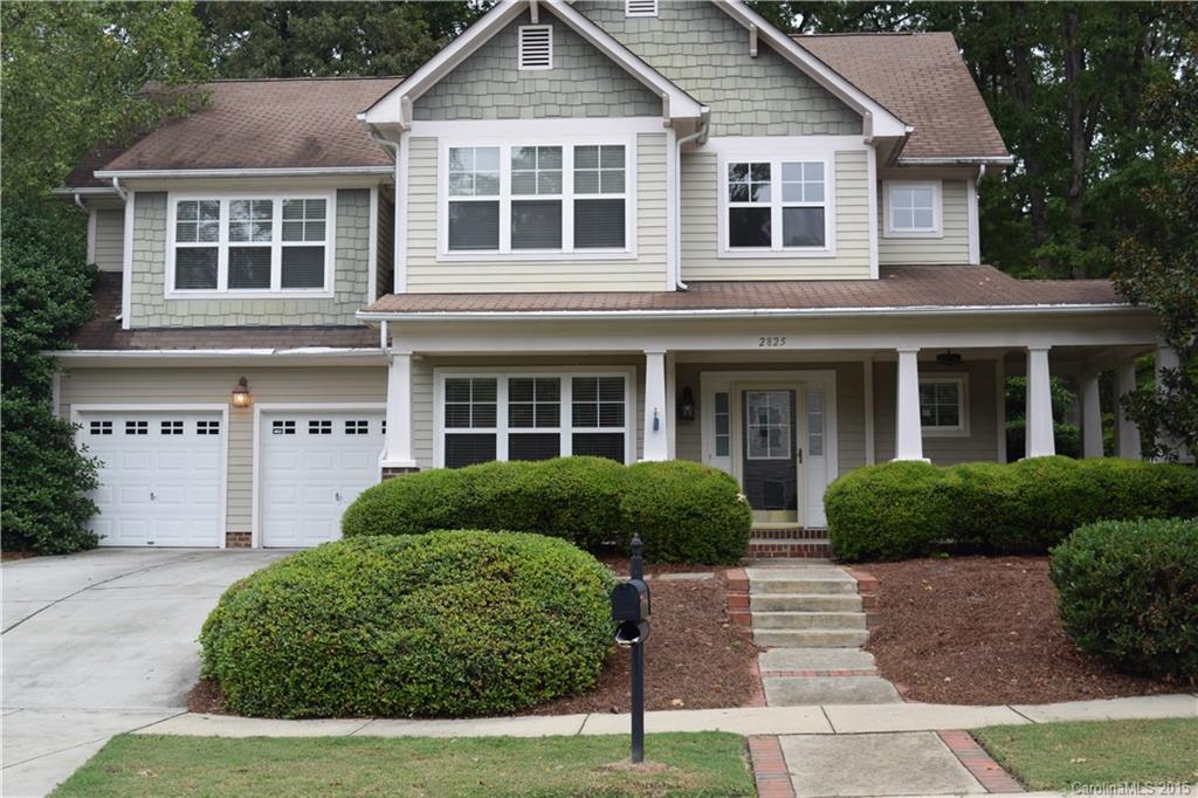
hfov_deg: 46.4
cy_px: 399
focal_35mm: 42
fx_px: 1397
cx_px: 599
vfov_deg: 31.9
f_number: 7.1
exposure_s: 1/200
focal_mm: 28
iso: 400
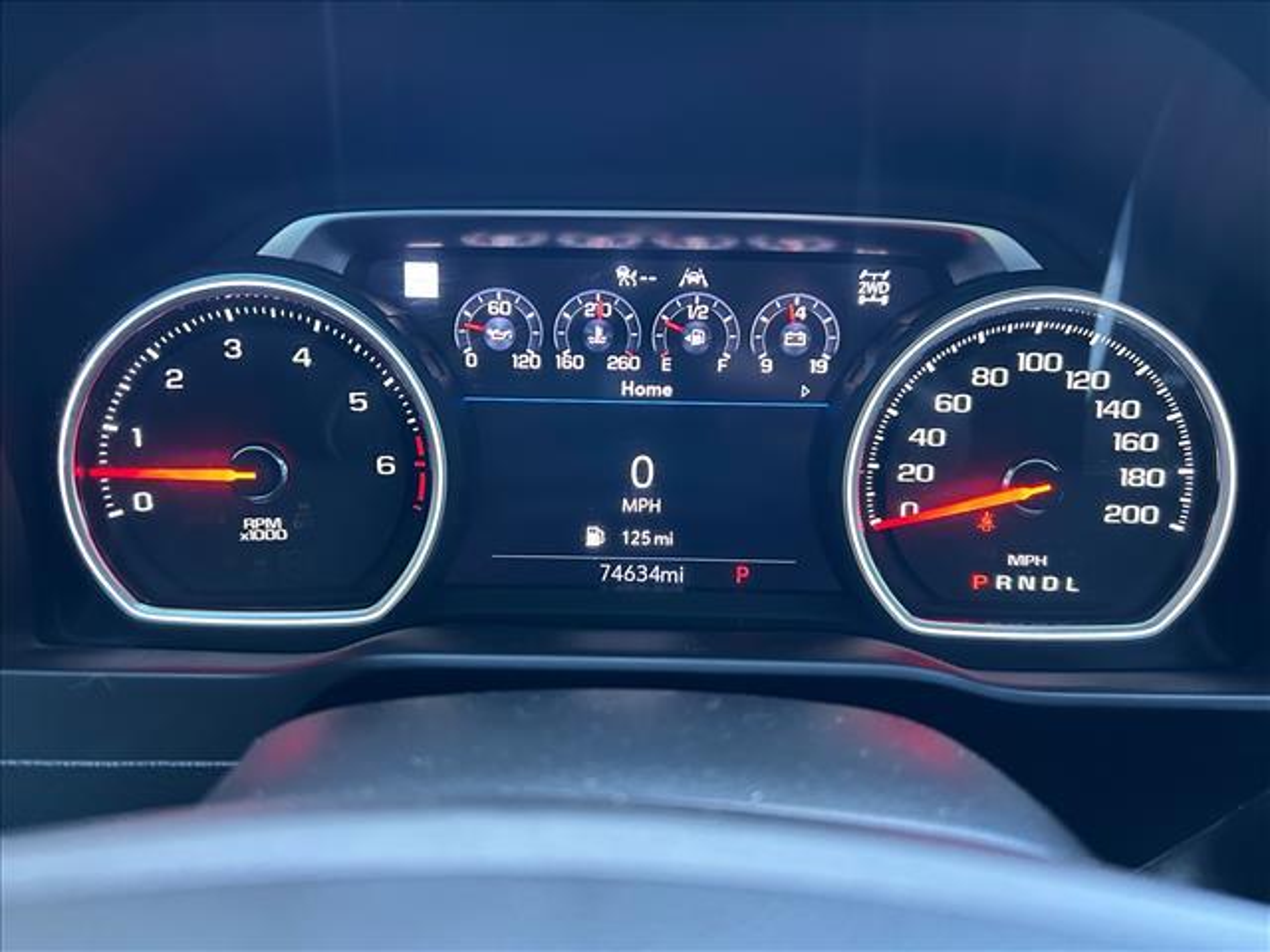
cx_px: 635
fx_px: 954
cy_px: 476
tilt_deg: -17.0
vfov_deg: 53.1
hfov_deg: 67.3
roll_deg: -0.4
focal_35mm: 26
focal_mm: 5.7
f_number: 1.5
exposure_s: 1/60
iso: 500
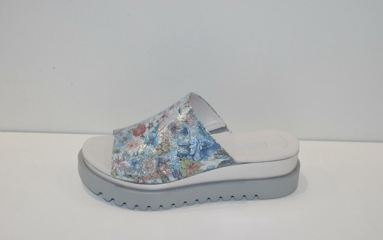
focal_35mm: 46
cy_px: 128
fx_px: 480
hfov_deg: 43.5
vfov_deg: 28.0
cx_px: 192
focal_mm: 30
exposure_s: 1/200
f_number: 16
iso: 1600
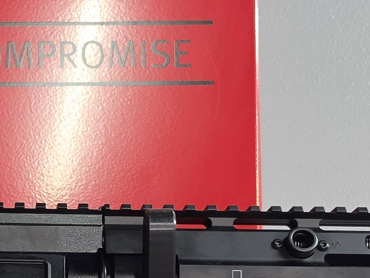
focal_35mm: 117
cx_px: -13
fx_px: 1251
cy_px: 344
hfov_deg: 16.4
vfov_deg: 12.3
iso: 320
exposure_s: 1/120
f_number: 1.4
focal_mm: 6.5
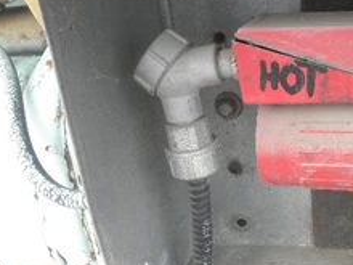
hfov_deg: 36.6
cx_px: 265
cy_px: 165
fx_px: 520
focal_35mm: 51
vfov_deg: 28.5
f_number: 3
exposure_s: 1/60
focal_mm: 5
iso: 64
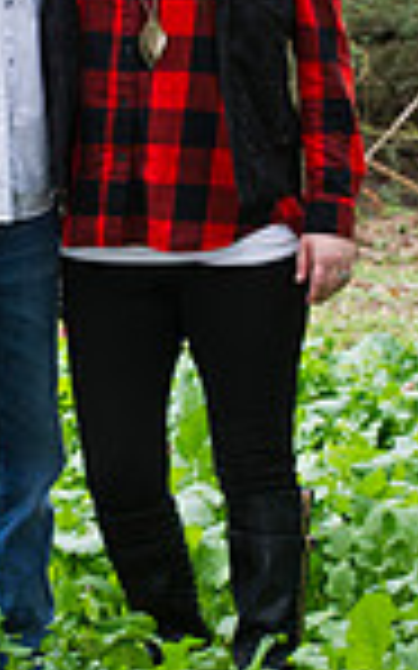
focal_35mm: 215
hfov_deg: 6.1
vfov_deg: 9.8
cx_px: 74
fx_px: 3923
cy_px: 261
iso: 800
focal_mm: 70
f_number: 5
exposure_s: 1/100
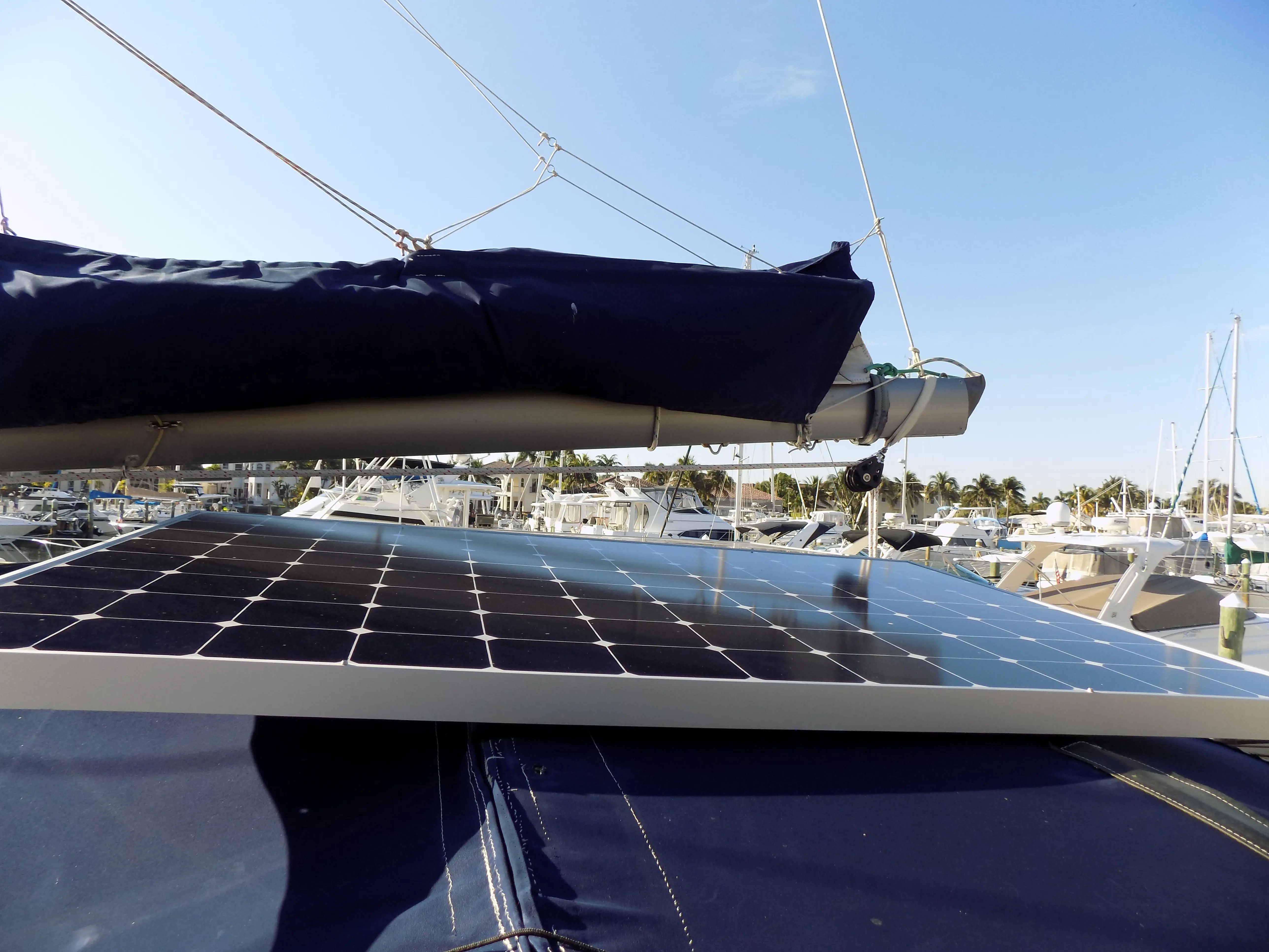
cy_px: 476
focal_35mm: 23
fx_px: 843
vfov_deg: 58.9
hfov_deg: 73.9
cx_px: 634
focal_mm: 4
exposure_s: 1/500
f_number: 3.1
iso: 80
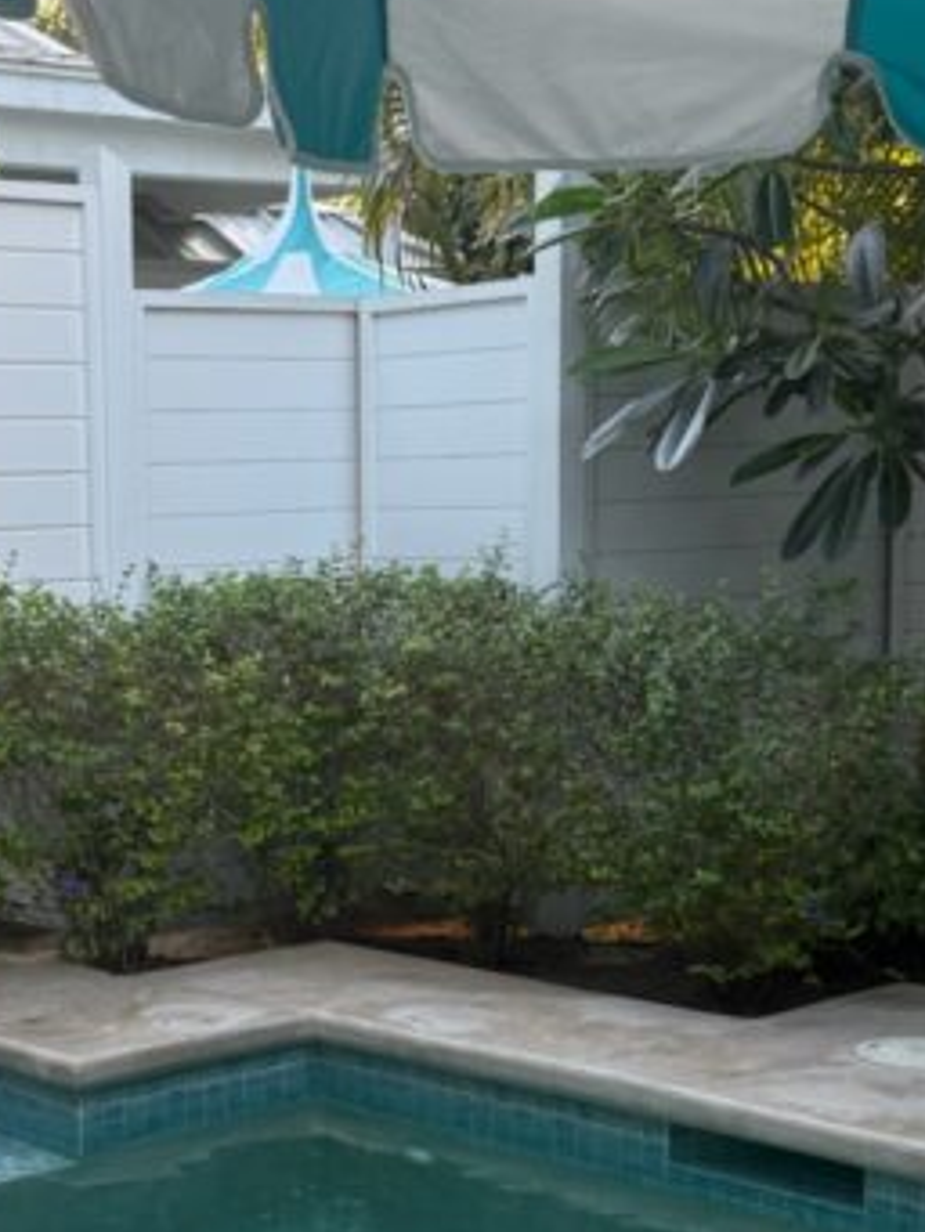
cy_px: 867
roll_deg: +0.5
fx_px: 2564
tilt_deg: -8.6
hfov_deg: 20.2
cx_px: 181
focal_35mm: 72
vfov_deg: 26.8
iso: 100
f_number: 1.78
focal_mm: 6.76
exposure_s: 1/265
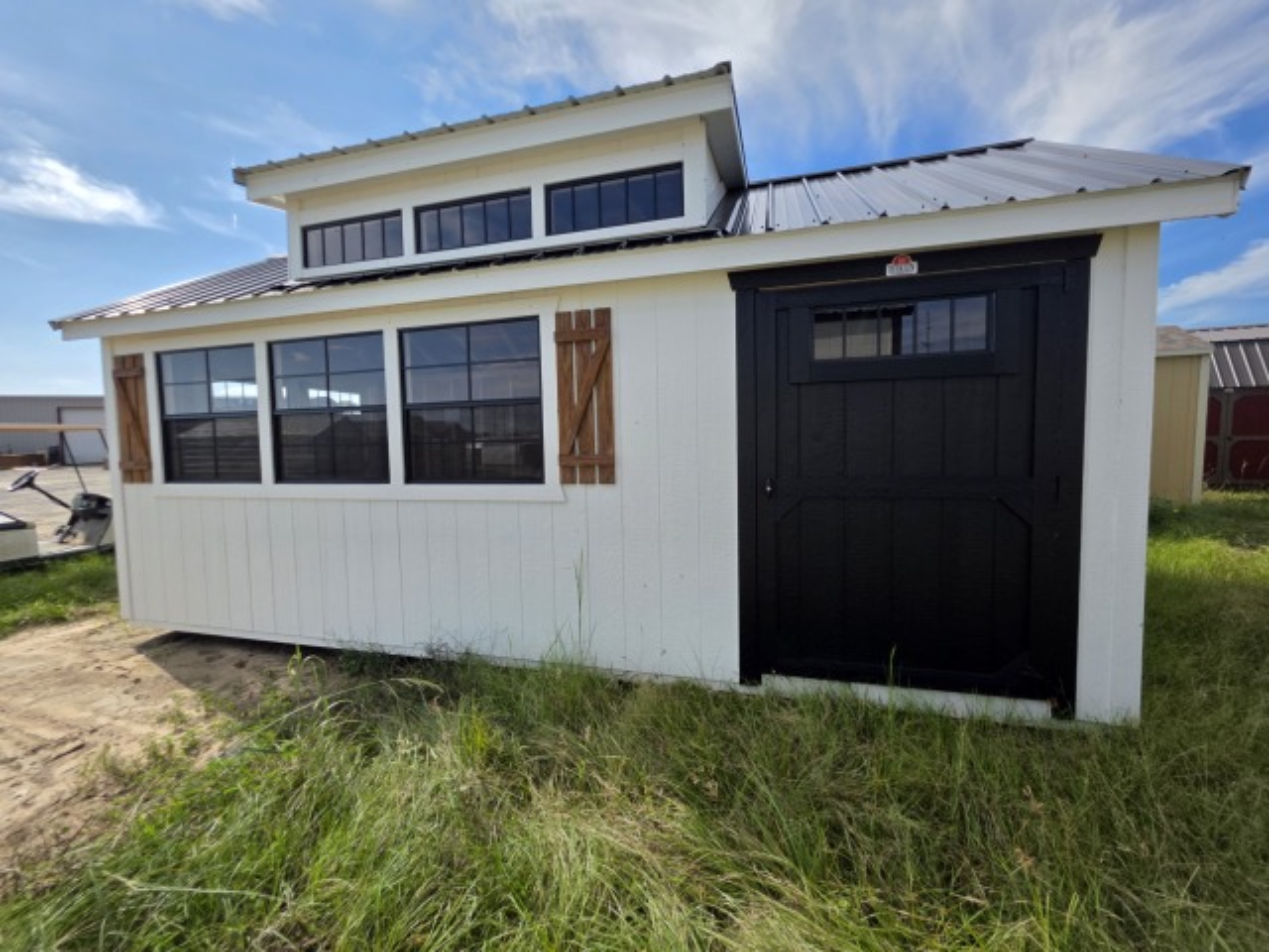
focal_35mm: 13
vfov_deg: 89.9
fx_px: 477
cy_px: 476
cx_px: 634
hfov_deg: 106.2
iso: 40
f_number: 1.9
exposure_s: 1/1957
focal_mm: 2.2
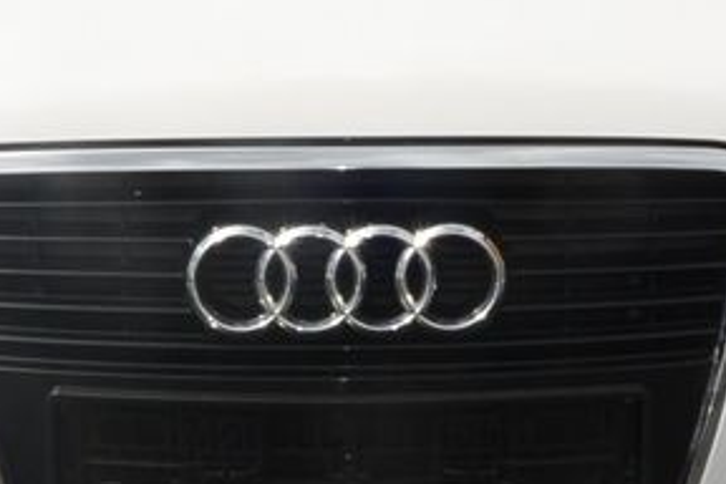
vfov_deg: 14.2
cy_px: 155
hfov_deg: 21.2
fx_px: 1936
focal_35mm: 96
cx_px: 383
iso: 160
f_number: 13
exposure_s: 1/250
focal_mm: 10
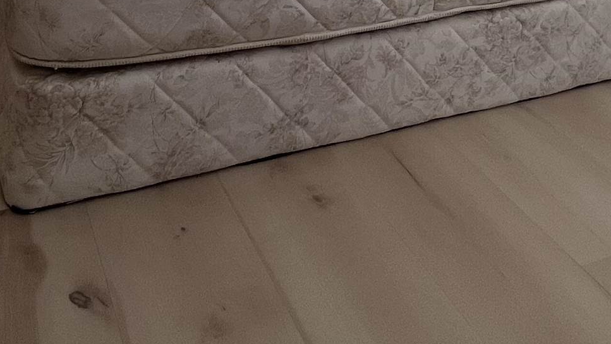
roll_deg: -1.1
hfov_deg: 45.3
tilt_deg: -2.1
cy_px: -312
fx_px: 729
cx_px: 257
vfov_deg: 18.8
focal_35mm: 45
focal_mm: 1.57
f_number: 1.8
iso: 32
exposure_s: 1/135
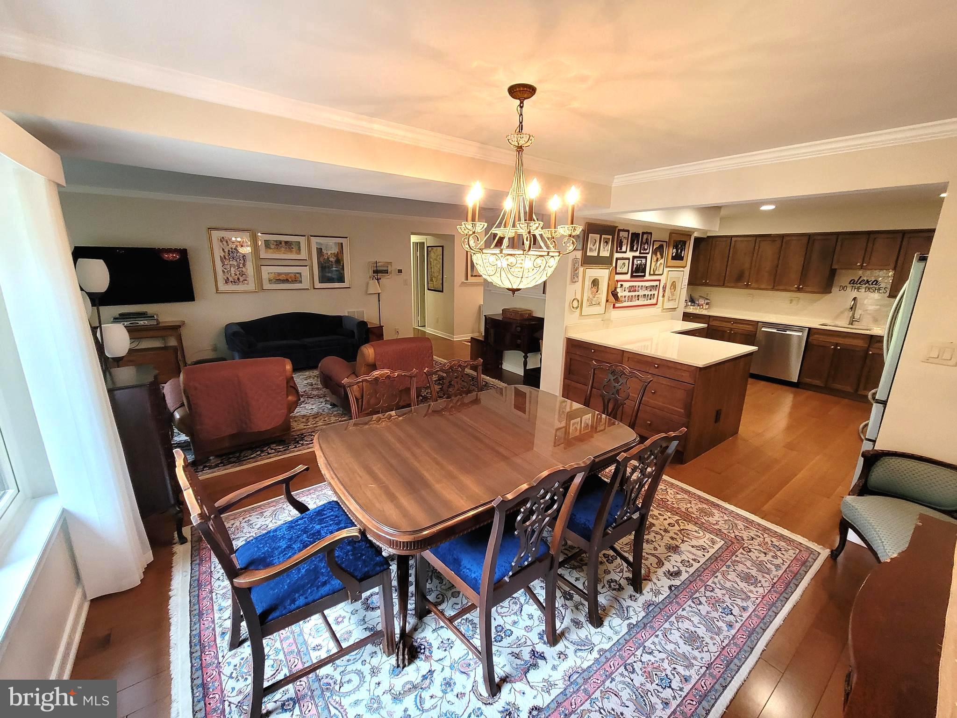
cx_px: 478
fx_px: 359
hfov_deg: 106.2
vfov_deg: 89.9
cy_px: 359
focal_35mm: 13
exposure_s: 1/60
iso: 200
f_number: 2.2
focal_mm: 2.2
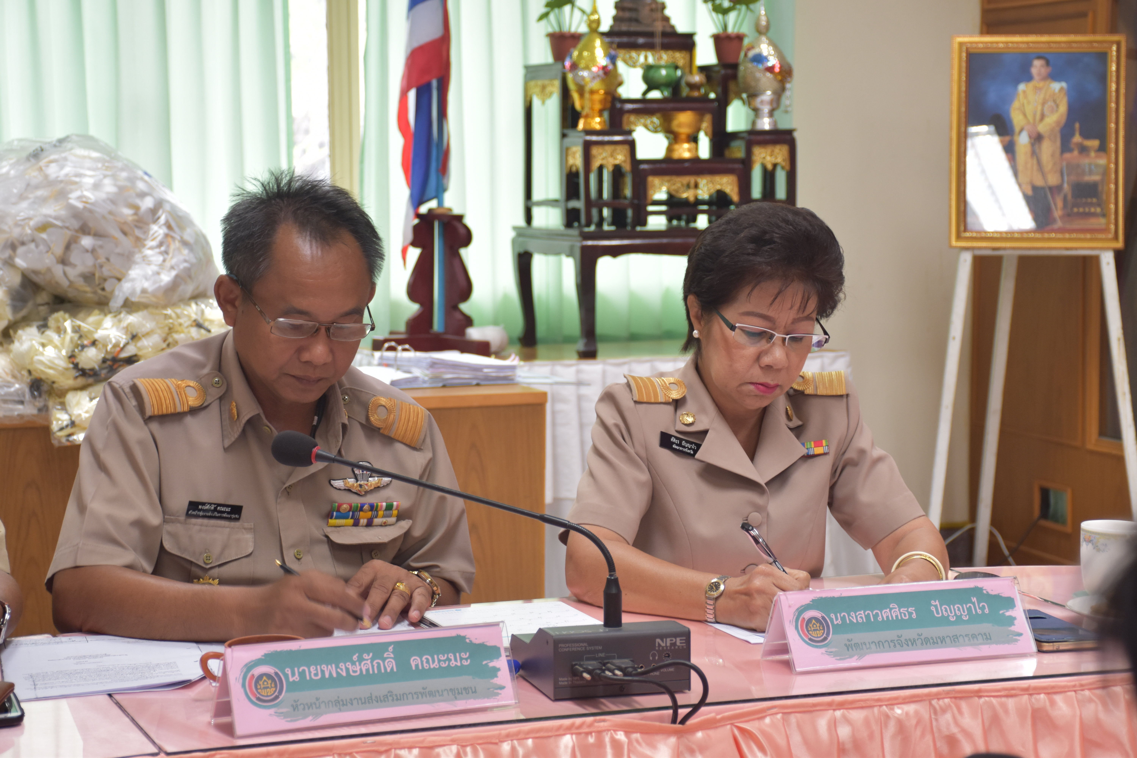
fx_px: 2369
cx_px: 568
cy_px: 379
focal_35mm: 75
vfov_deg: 18.2
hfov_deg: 27.0
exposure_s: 1/30
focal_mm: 50
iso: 560
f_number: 4.8
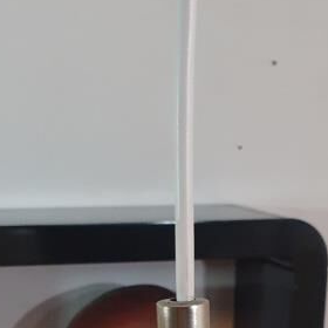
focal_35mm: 84
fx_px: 900
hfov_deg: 20.6
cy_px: 517
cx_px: 196
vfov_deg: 18.0
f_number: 2.4
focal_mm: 4.3
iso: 400
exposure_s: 1/50
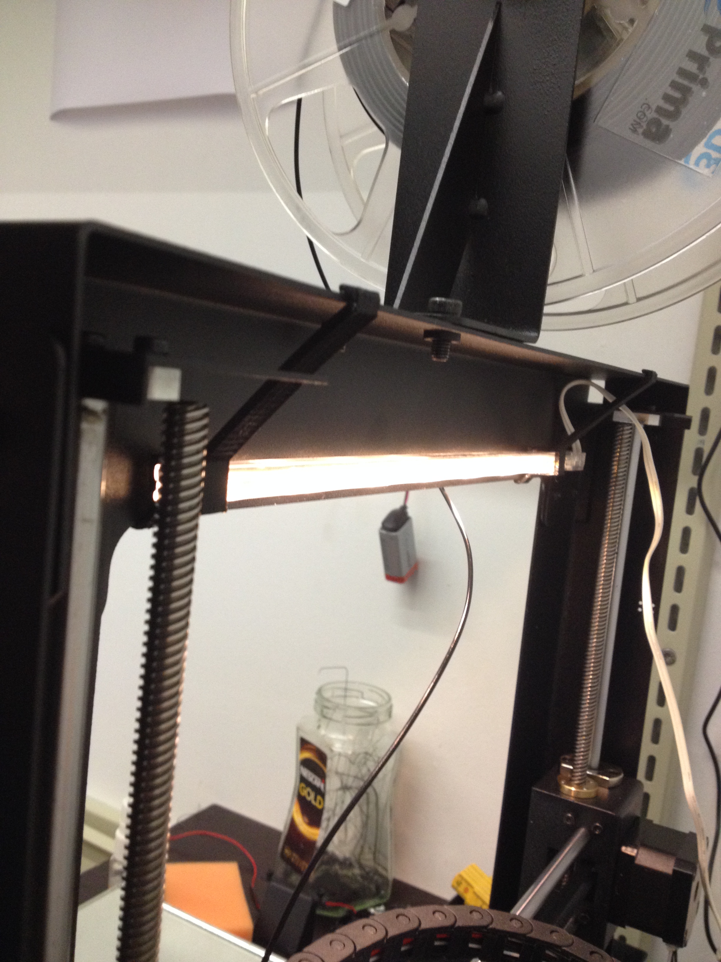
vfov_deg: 52.6
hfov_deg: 40.7
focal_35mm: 35
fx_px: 972
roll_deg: -6.7
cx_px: 360
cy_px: 481
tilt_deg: -7.9
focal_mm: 4.28
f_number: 2.4
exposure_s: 1/20
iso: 200
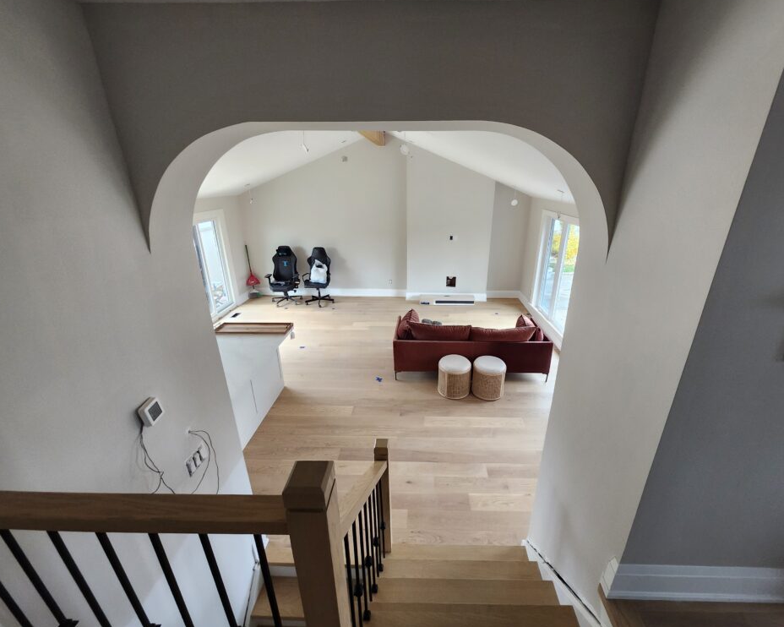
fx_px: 325
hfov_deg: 100.7
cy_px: 313
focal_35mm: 14
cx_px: 406
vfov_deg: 88.0
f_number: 2.2
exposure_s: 1/60
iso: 250
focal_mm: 1.74
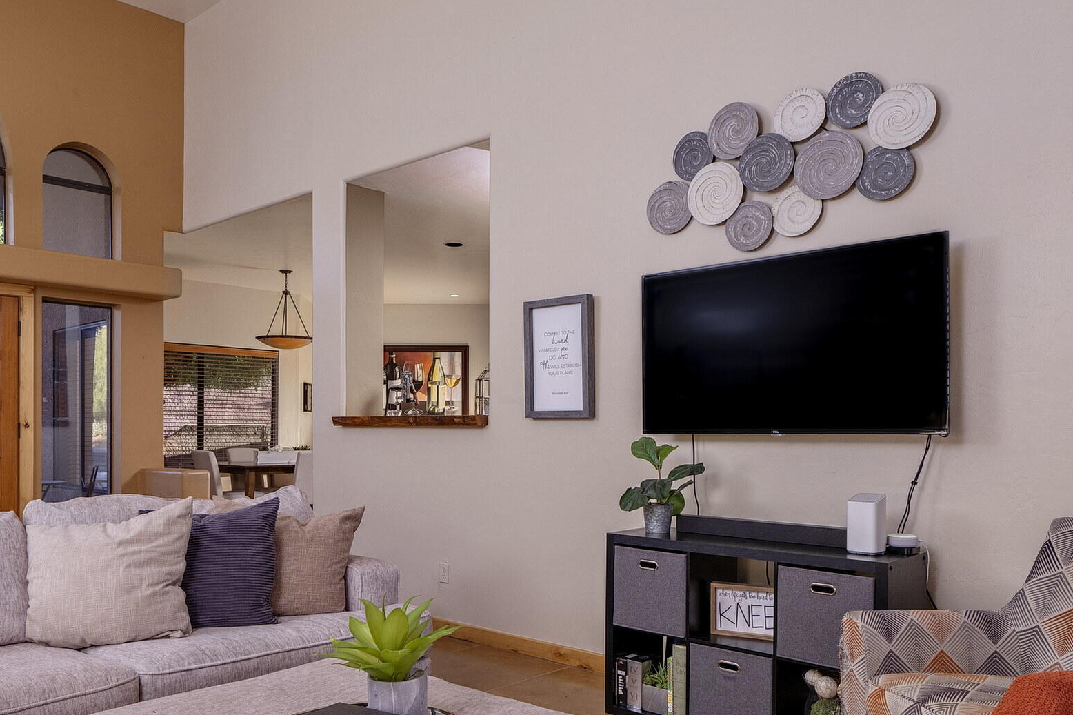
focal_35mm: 27
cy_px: 430
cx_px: 492
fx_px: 805
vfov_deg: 47.6
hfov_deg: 67.3
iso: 200
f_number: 5.6
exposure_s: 1/80
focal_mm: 15
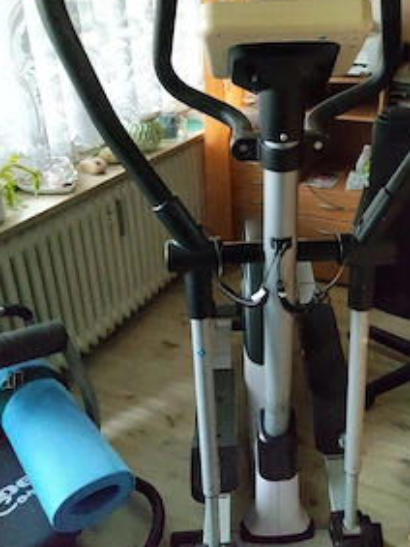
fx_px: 917
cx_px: 248
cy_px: 205
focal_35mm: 58
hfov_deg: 25.2
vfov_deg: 33.1
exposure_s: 1/5000
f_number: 1.88
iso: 9000
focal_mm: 5.59
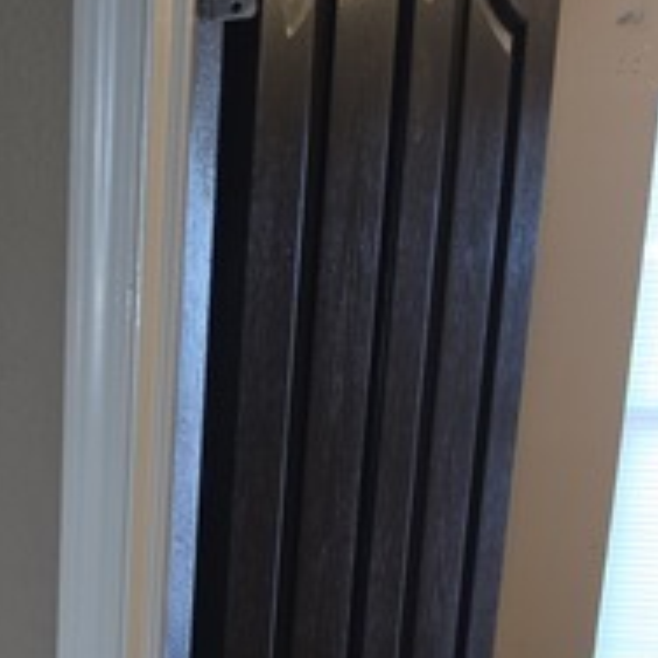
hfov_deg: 22.5
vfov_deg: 22.1
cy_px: 796
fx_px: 1548
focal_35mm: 72
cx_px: -77
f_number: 1.4
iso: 80
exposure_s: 1/17.2
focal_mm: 6.5
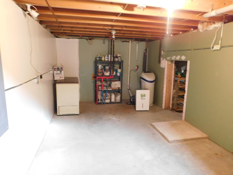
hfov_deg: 73.9
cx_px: 116
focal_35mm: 23
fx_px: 155
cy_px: 88
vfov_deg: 58.9
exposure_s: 1/10
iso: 400
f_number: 3
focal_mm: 4
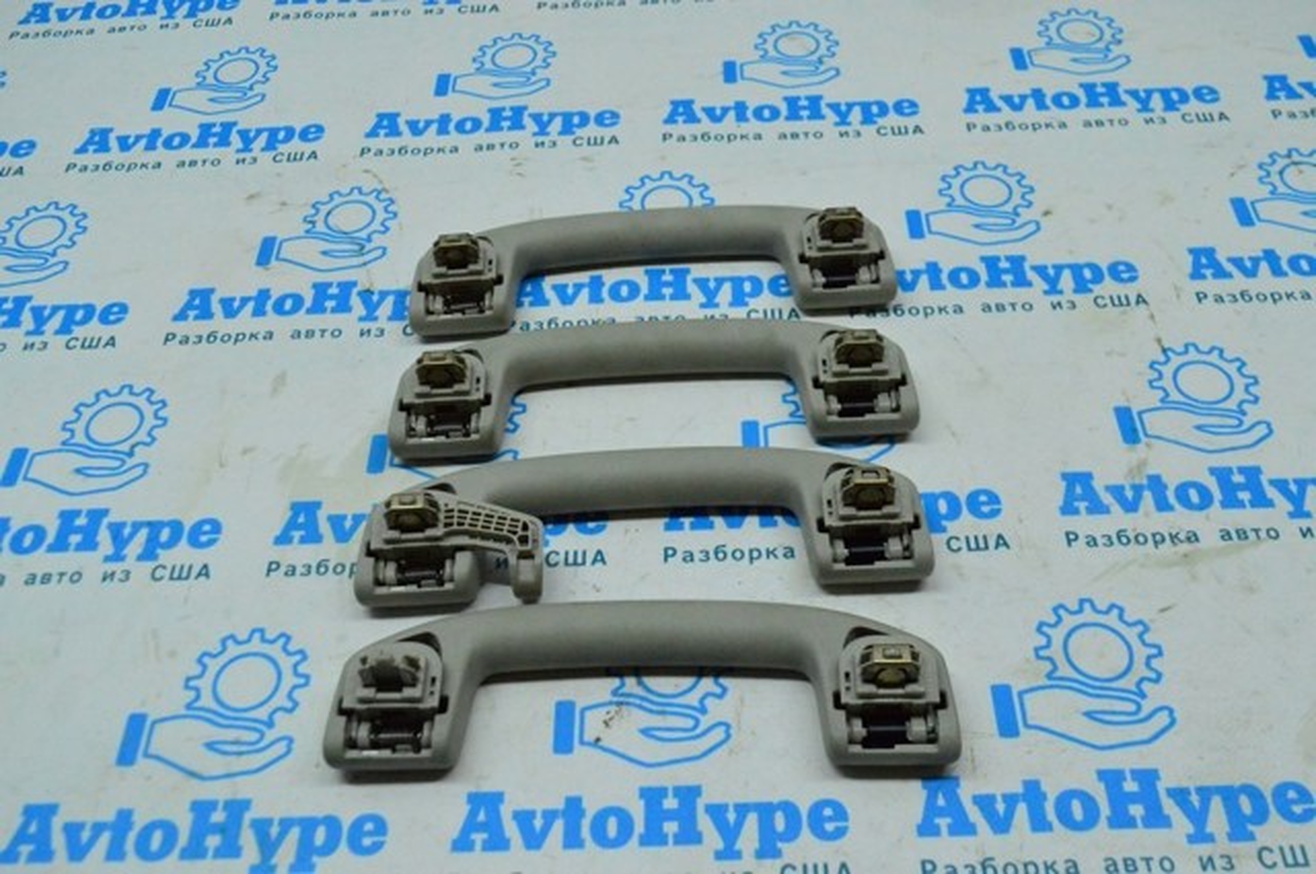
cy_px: 437
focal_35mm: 38
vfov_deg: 35.4
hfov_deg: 51.3
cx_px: 658
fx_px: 1369
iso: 6400
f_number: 6.3
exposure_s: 1/800
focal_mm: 25
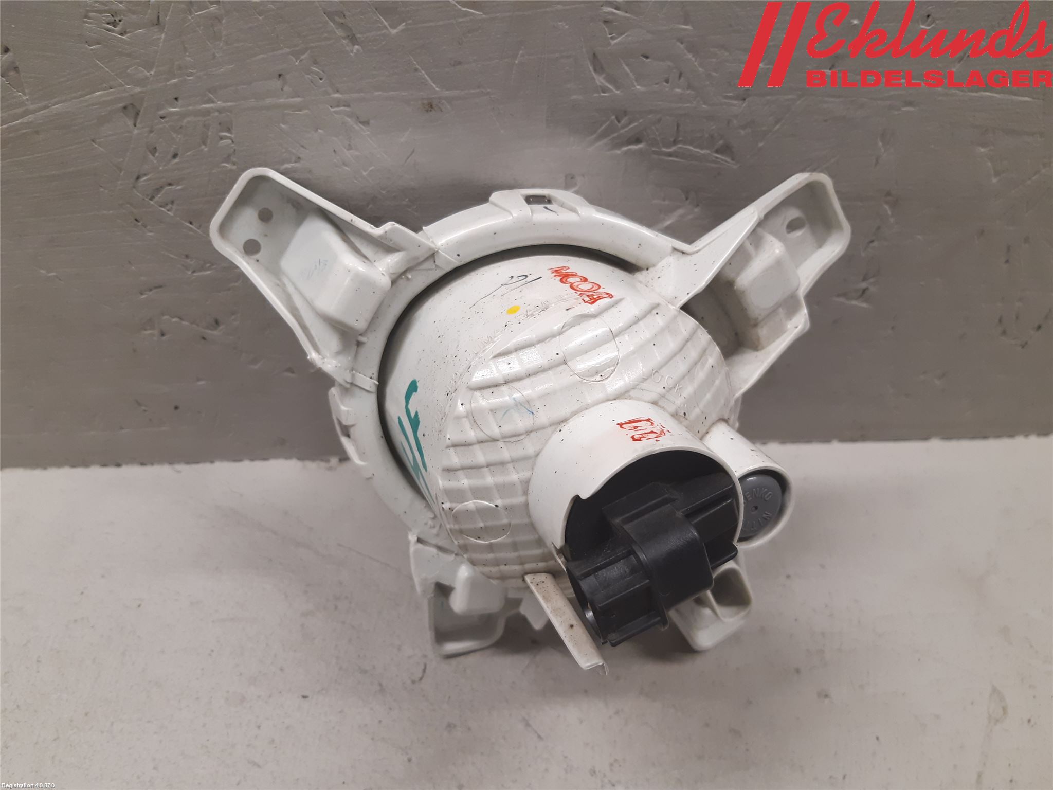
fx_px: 791
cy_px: 395
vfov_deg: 53.1
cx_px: 526
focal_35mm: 26
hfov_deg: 67.3
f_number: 1.7
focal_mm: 3.93
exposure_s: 1/50
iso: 125
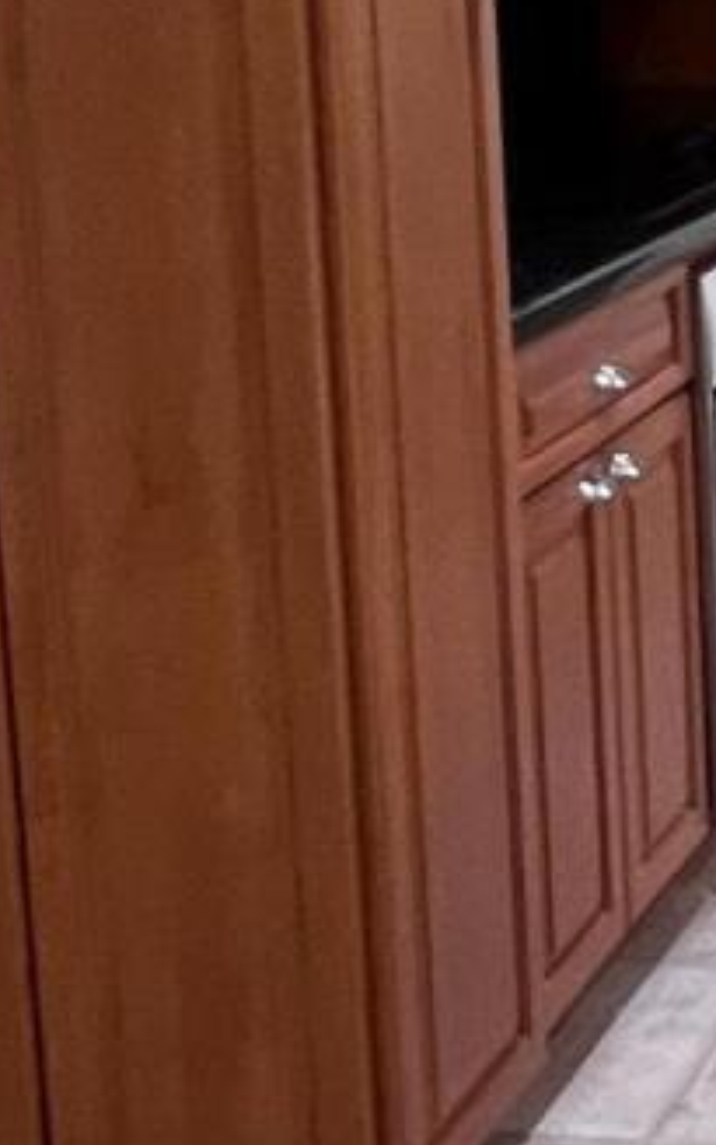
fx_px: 2623
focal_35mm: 84
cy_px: 286
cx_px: 1292
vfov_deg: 24.4
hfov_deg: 13.8
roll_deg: -0.4
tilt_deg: -16.4
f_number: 1.8
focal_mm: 1.57
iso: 250
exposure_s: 1/60
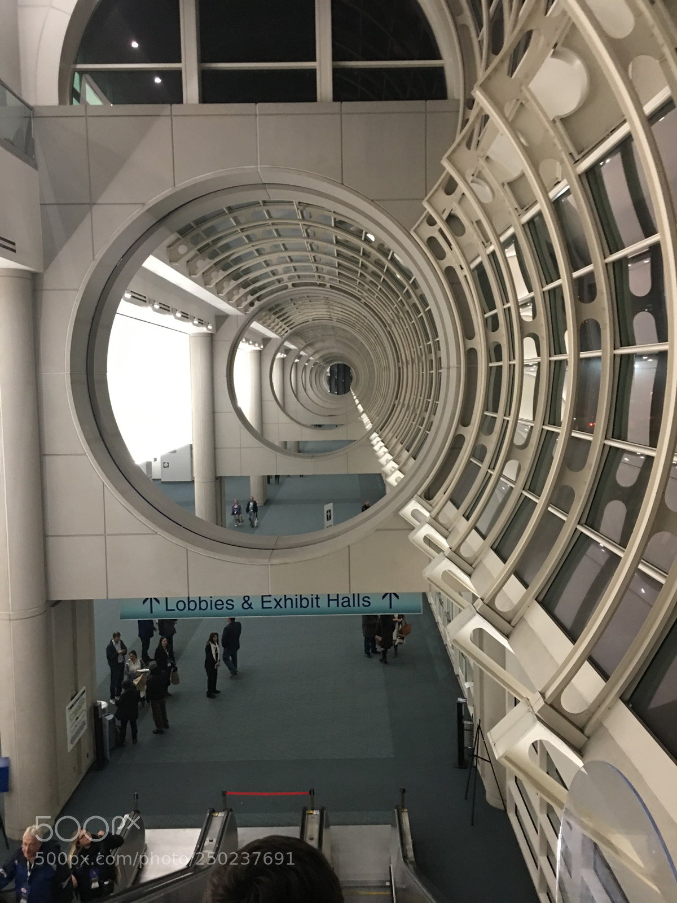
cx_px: 338
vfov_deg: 61.7
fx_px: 756
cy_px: 452
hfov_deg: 48.2
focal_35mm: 29
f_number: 2.2
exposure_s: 1/10
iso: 80
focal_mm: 4.15
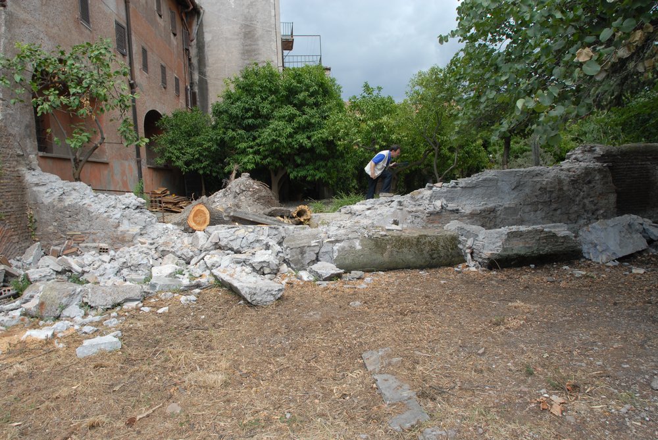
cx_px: 329
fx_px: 384
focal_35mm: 21
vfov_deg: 59.6
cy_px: 220
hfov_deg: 81.1
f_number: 7.1
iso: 200
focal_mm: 14
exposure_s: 1/180
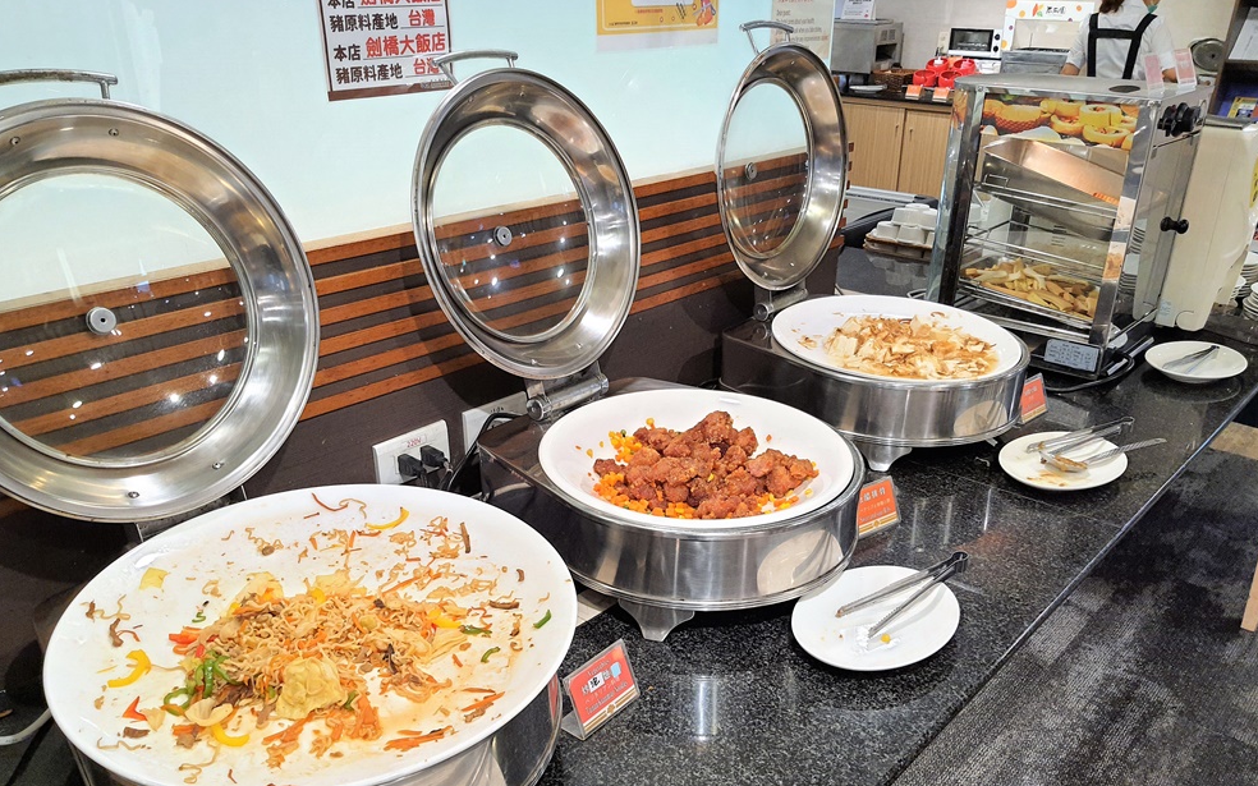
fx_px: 960
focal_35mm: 28
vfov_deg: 44.3
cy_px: 466
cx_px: 634
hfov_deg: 66.5
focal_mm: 4.32
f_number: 1.7
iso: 200
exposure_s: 1/120
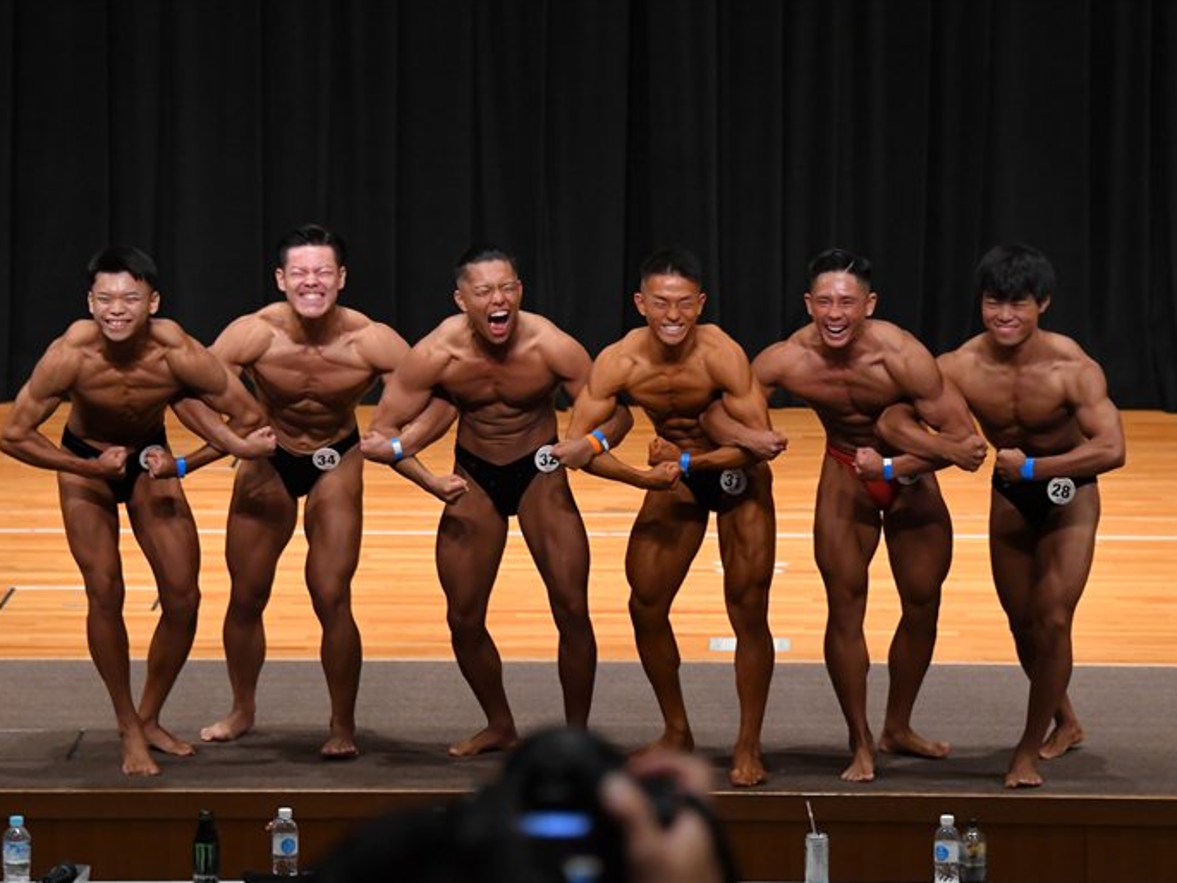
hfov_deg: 9.9
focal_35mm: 199
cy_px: 442
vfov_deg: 7.5
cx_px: 618
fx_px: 6768
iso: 4000
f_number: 5.6
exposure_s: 1/400
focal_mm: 122
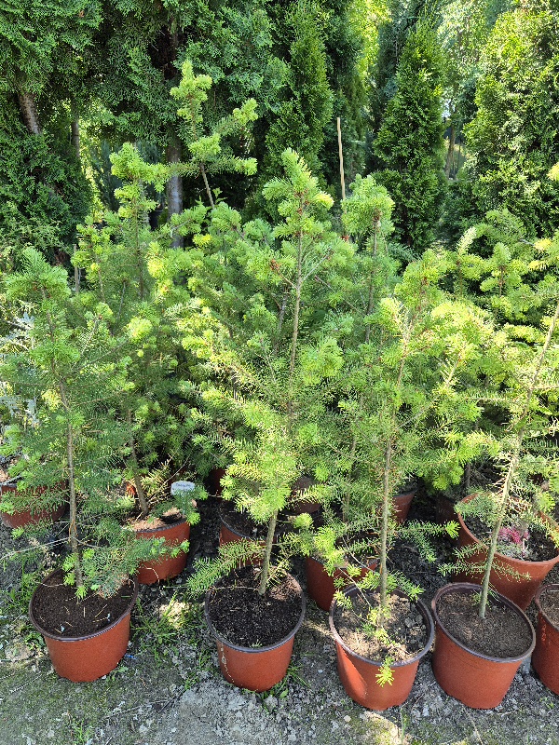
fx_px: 495
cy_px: 372
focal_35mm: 23
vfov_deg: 73.9
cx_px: 280
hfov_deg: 58.9
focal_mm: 5.4
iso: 32
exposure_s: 1/182
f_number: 1.8
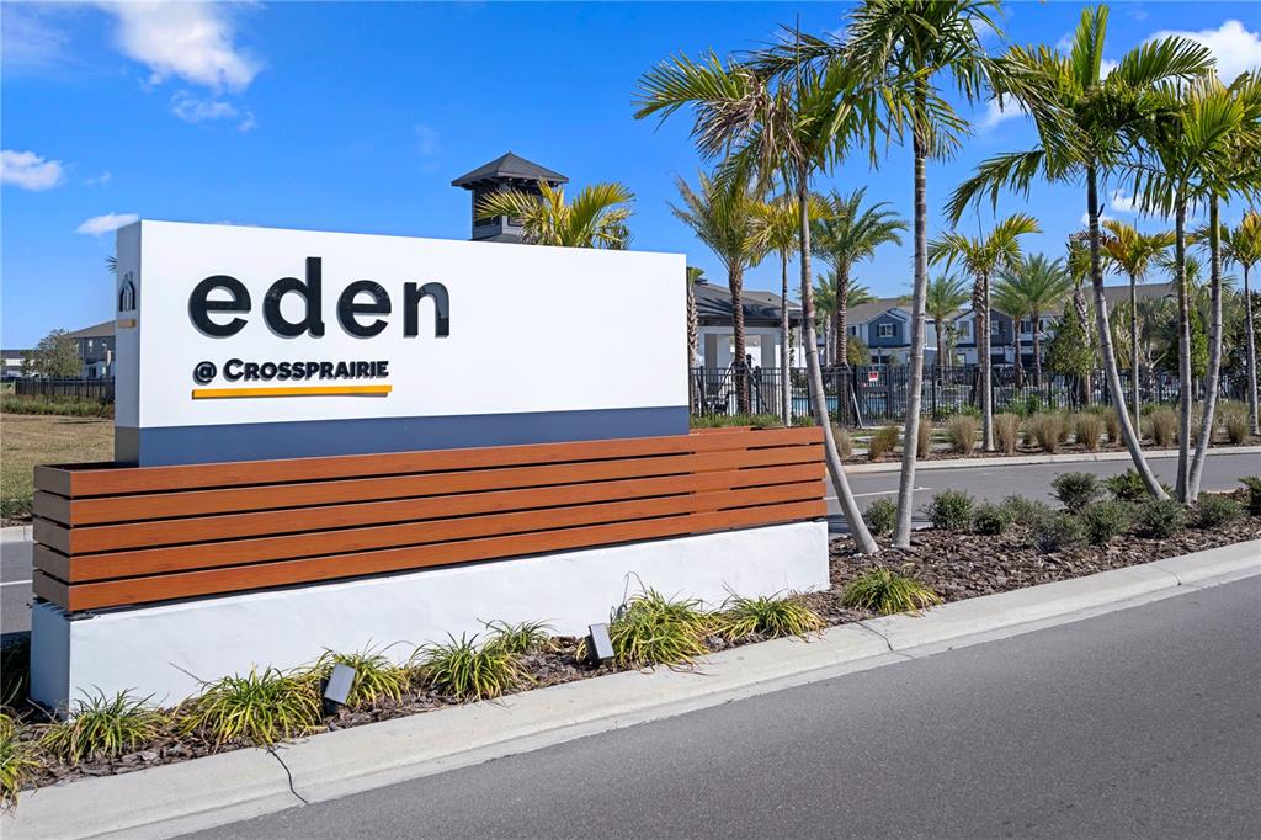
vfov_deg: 39.9
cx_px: 630
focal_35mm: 33
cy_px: 420
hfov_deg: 57.2
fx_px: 1155
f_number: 8
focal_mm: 33
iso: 320
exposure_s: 1/800
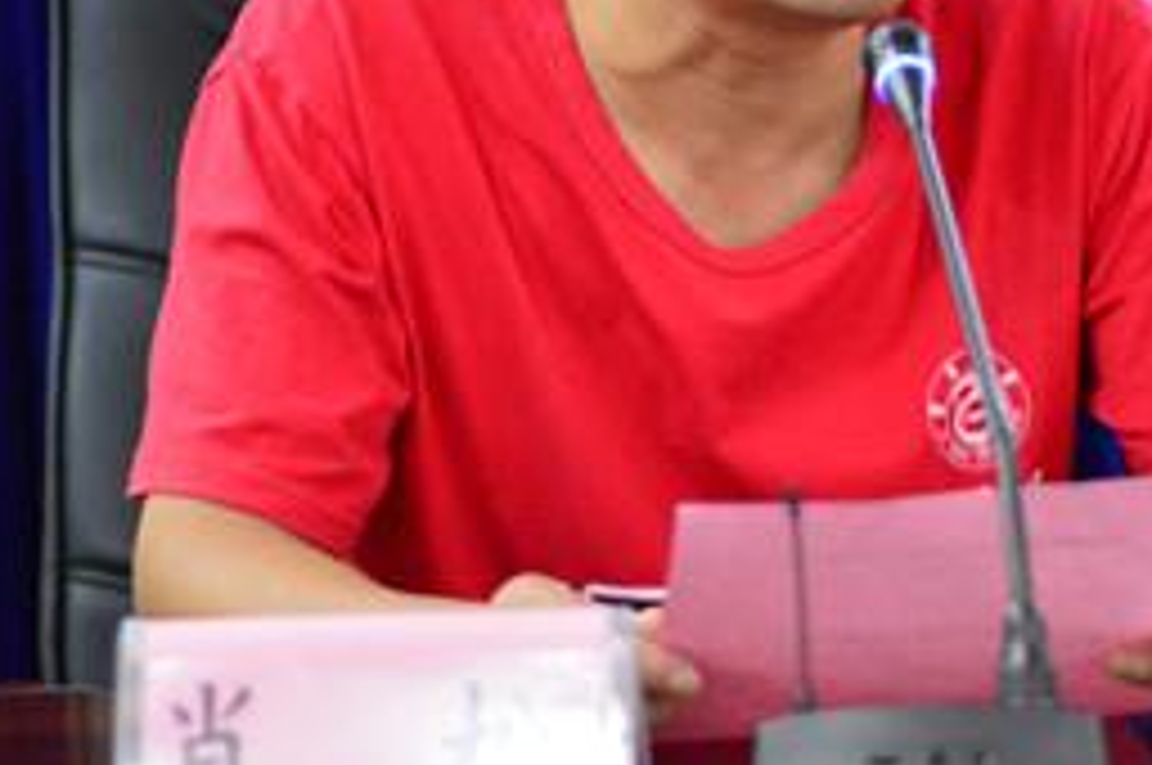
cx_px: 747
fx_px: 5625
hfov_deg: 11.7
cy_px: -9
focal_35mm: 176
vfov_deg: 7.7
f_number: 1.8
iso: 3200
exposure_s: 1/160
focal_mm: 50
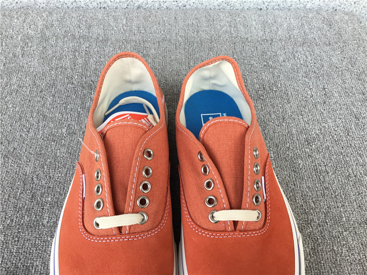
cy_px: 138
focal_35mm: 31
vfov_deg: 45.4
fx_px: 329
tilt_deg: -54.6
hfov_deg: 58.4
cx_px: 184
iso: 25
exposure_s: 1/135
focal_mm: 3.3
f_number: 2.4
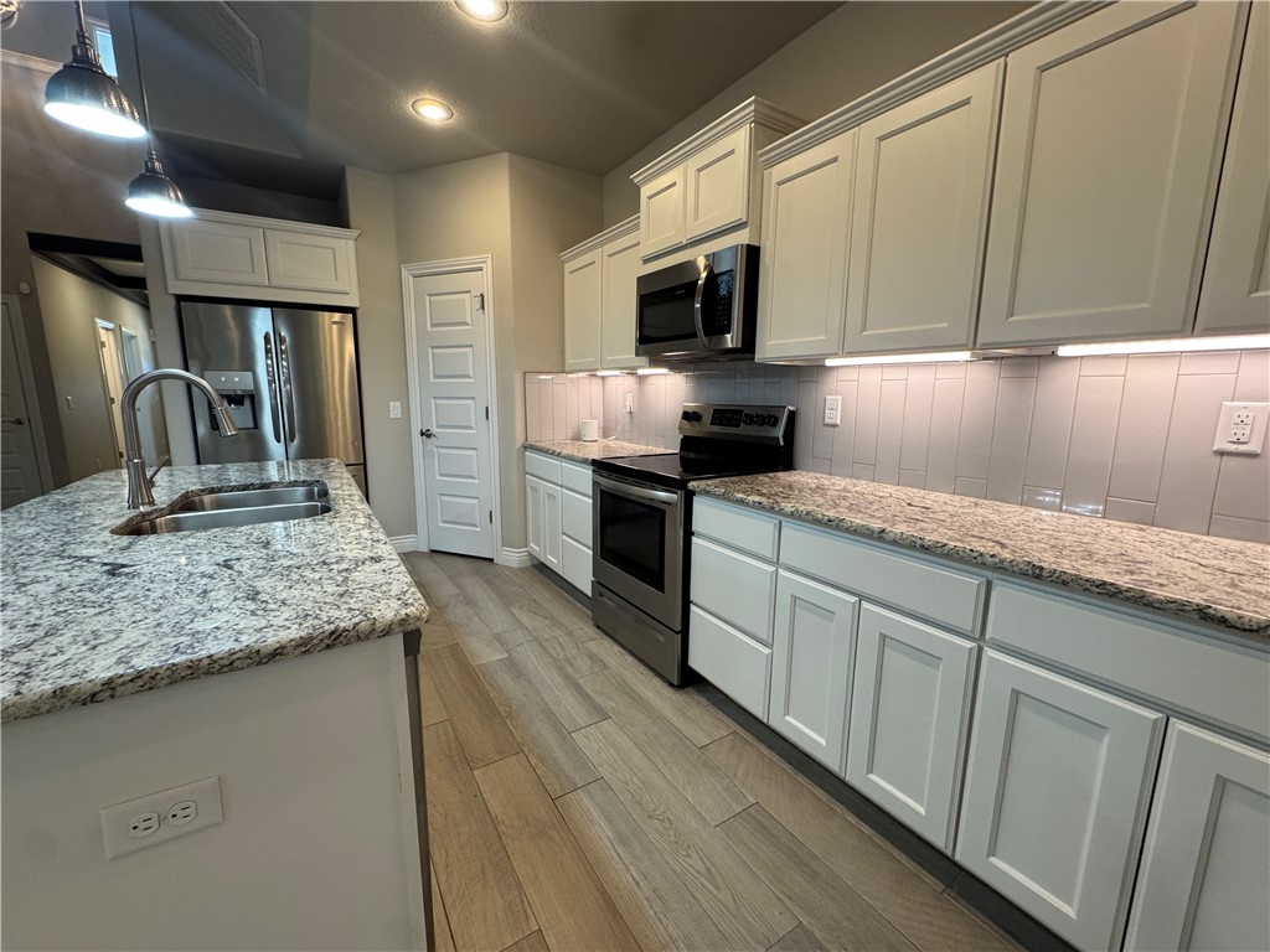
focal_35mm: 14
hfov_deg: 102.1
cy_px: 476
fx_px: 514
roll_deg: -0.4
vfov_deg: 85.7
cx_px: 635
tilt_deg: -9.1
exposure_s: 1/120
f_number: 2.2
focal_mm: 2.22
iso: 250
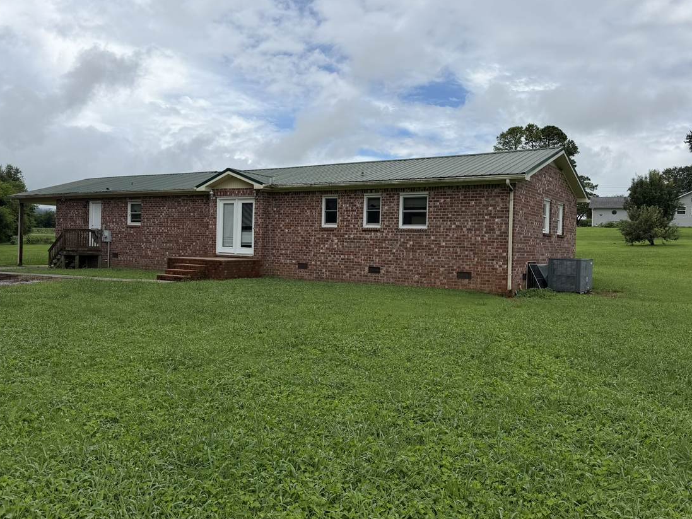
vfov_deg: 49.7
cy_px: 248
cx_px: 334
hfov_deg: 63.4
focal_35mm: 28
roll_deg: -2.0
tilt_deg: -1.9
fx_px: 560
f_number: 1.78
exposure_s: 1/7353
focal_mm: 6.76
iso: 80
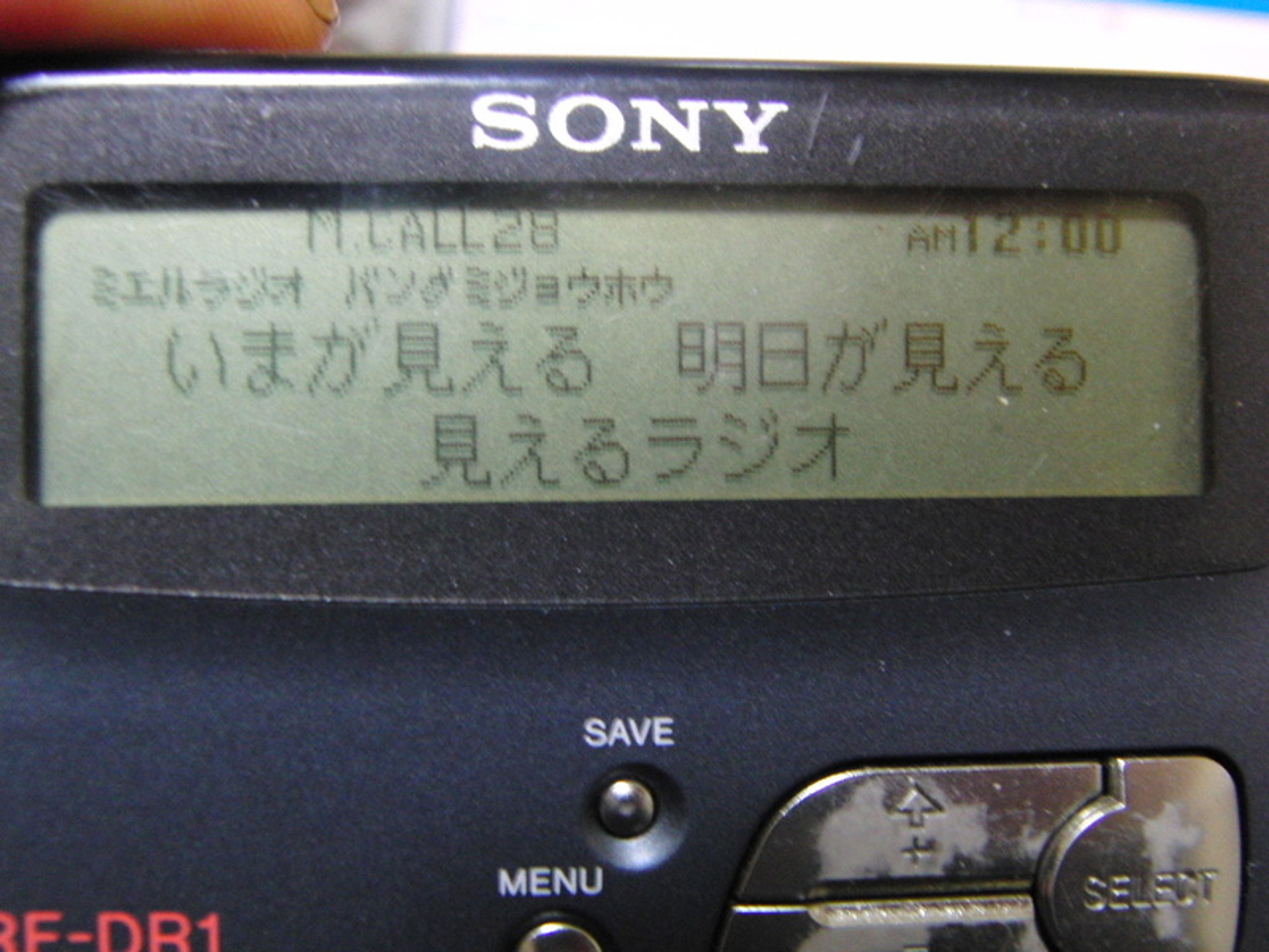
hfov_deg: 42.1
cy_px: 476
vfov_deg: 32.2
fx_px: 1650
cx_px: 634
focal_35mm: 45
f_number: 3.2
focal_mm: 7.9
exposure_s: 1/10
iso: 400
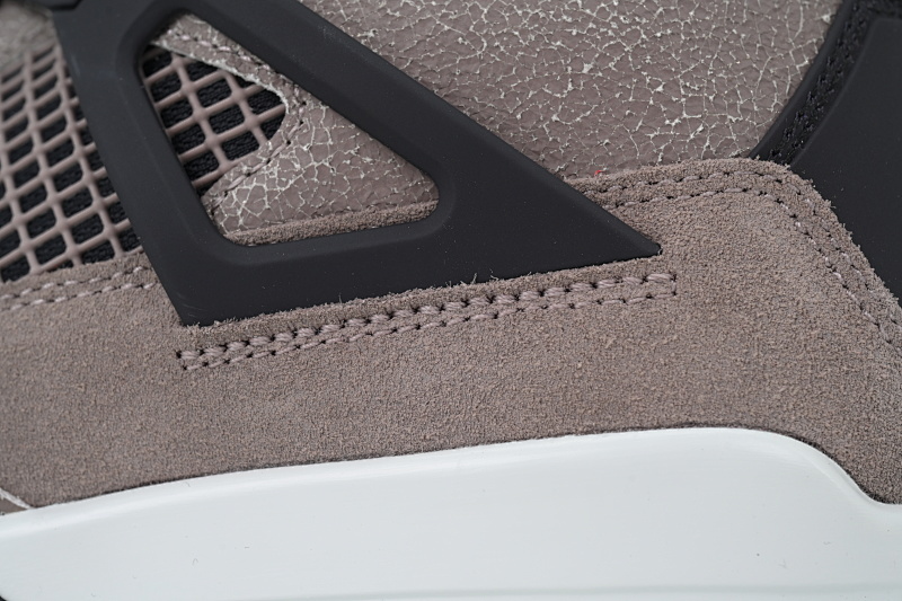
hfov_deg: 22.6
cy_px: 300
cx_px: 451
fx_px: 2254
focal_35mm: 90
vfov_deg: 15.2
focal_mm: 90
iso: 400
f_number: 10
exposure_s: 1/100
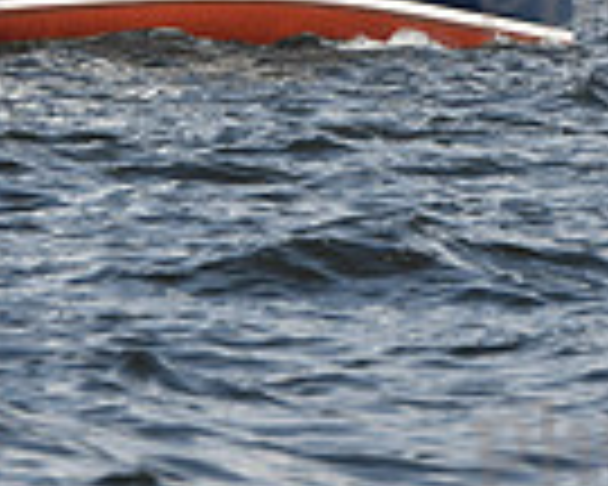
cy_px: -236
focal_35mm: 805
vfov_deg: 1.9
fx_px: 14486
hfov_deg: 2.4
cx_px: 239
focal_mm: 200
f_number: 9
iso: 320
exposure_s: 1/1250
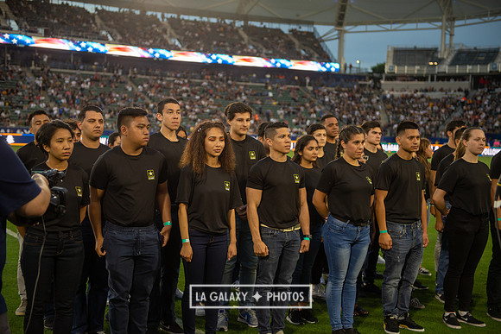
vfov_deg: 26.0
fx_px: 724
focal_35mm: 52
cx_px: 250
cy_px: 167
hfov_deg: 38.2
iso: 400
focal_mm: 52
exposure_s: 1/500
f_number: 2.8
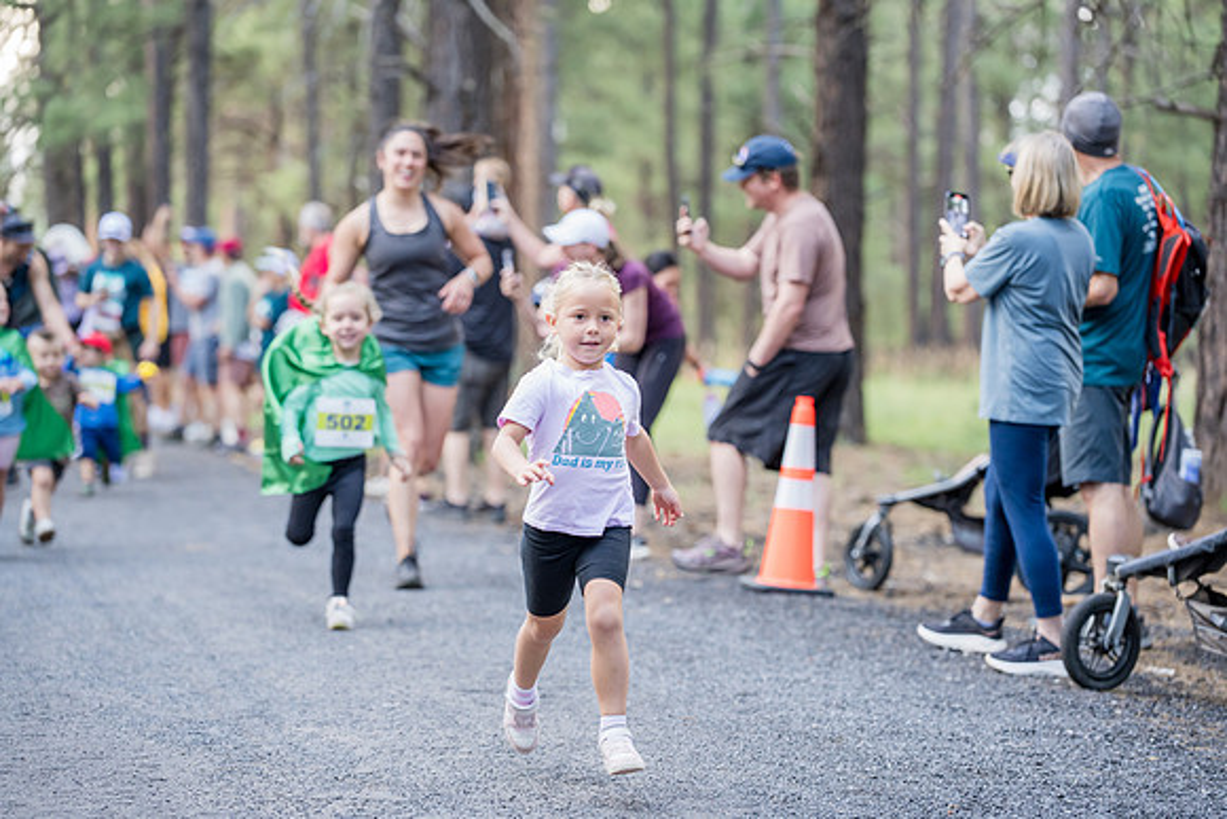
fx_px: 4012
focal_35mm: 118
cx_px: 614
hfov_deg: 17.4
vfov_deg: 11.7
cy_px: 410
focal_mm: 117.7
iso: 1250
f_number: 2.8
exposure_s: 1/500
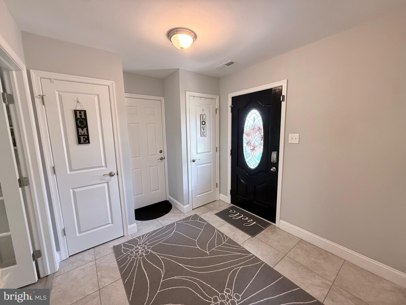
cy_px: 152
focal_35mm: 14
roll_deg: +2.0
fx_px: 164
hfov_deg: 102.1
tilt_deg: -7.2
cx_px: 203
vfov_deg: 85.7
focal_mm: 2.22
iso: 320
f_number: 2.2
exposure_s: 1/60
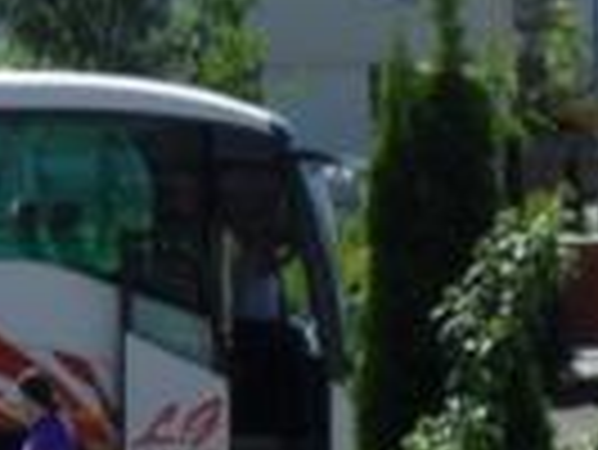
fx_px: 5775
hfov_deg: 5.9
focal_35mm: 334
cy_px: 151
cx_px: -189
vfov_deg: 4.5
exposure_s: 1/500
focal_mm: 15.7
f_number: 5.5
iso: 100
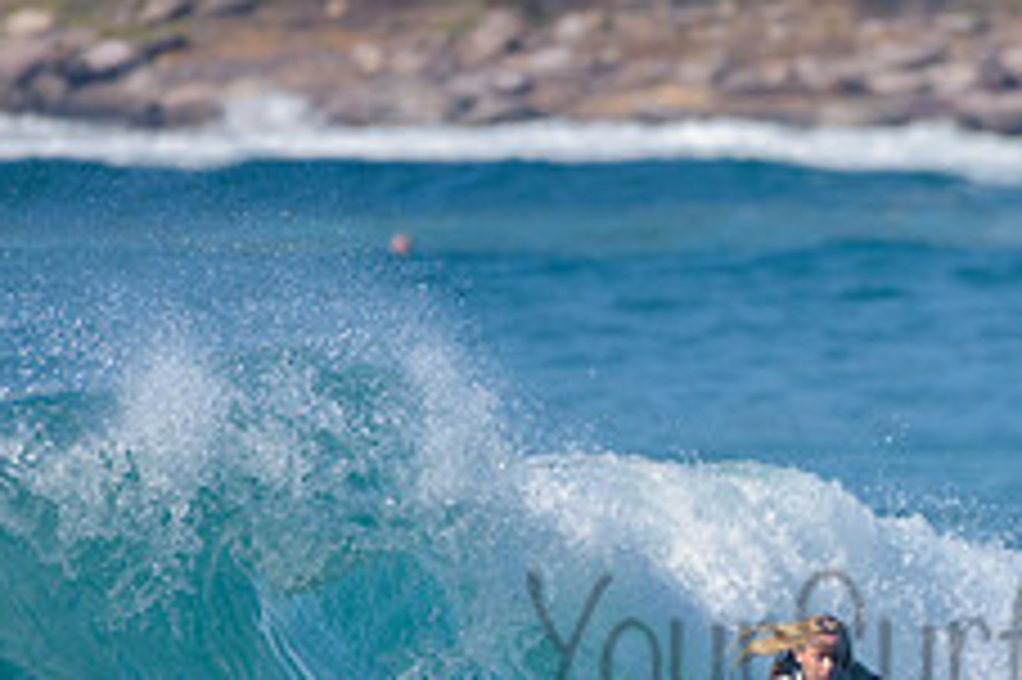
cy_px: 791
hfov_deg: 1.3
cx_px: 697
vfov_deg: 0.9
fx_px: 44395
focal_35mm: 1565
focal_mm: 500
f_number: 5.6
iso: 160
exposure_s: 1/2000
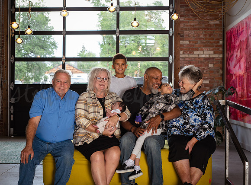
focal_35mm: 55
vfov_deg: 26.1
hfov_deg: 34.9
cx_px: 107
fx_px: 399
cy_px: 89
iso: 1600
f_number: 5
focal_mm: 50
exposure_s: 1/125
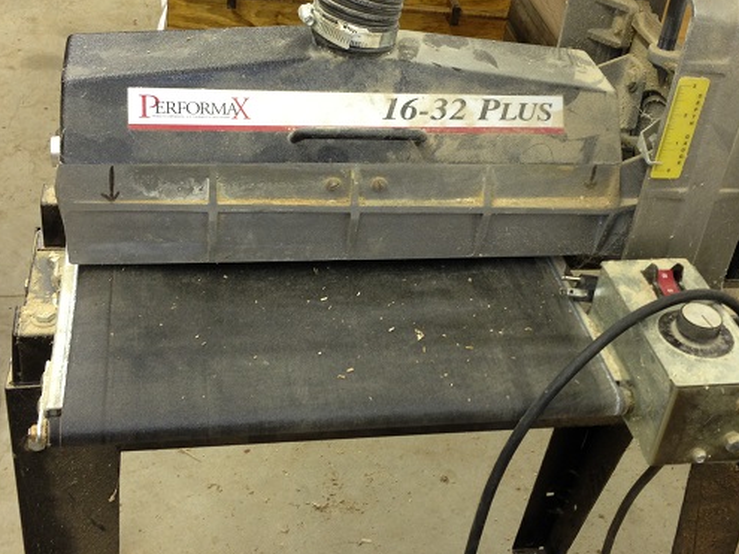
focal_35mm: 50
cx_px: 412
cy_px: 228
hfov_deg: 38.1
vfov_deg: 29.0
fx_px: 1067
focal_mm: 4.13
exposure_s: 1/20
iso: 64
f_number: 2.4
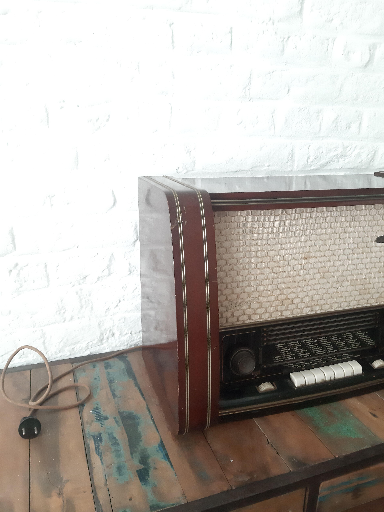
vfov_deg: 65.3
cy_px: 256
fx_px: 399
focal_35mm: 27
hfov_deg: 51.4
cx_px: 192
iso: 400
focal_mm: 3.93
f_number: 1.7
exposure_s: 1/50
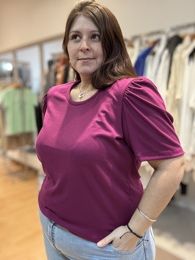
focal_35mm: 30
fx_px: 225
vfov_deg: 60.0
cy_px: 130
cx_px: 98
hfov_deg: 46.8
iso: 200
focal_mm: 2.69
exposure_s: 1/50
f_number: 1.9
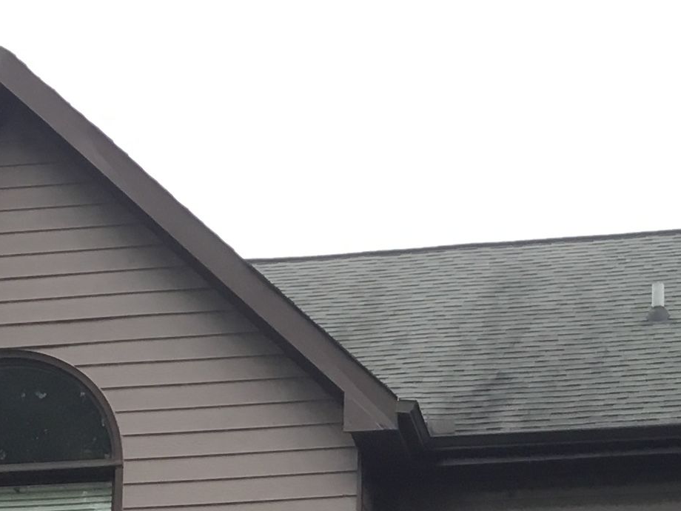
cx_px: 494
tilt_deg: +13.0
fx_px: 2164
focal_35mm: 110
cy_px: 872
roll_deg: +0.3
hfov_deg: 17.8
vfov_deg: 12.5
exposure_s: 1/40
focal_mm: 3.3
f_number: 2.4
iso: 25
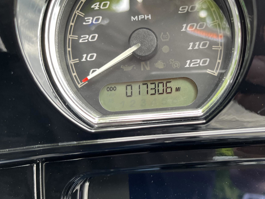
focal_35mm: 30
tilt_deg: -16.3
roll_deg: -10.5
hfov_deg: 59.8
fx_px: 230
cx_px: 150
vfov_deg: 46.7
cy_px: 108
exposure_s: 1/122
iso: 100
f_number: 1.6
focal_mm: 5.1
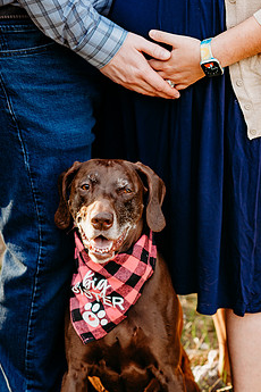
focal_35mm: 111
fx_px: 1207
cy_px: 149
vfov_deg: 18.4
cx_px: 125
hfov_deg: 12.3
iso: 200
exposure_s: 1/200
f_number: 4
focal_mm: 85
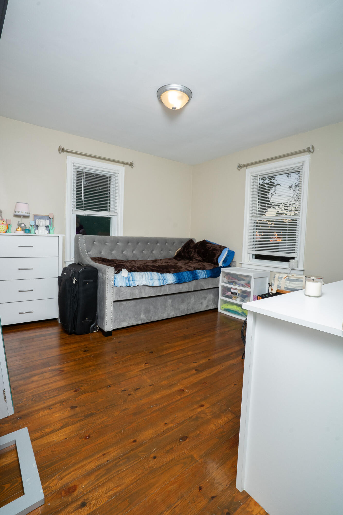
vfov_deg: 93.3
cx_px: 172
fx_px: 243
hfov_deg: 70.4
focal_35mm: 17
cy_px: 258
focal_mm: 17
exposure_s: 1/200
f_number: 9
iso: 640
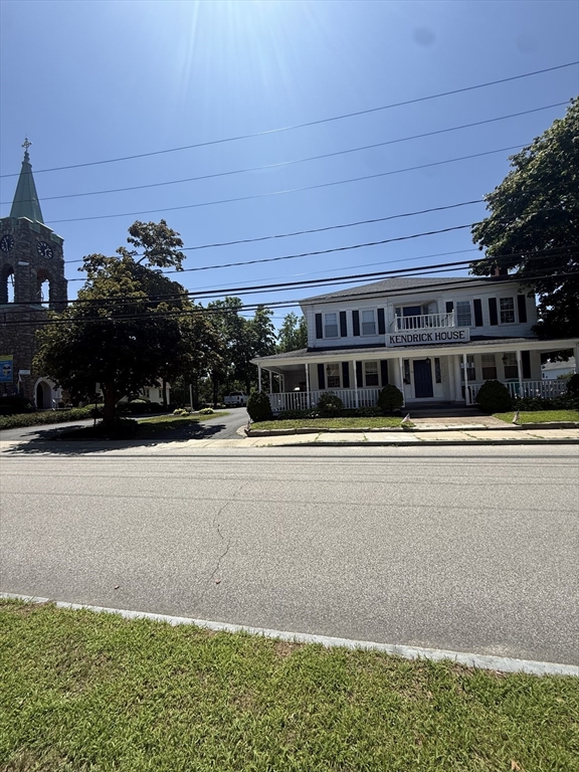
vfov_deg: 102.1
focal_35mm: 14
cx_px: 290
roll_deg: +0.6
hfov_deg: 85.7
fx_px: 312
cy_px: 386
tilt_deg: +6.2
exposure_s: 1/2237
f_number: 2.2
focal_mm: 2.22
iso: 50
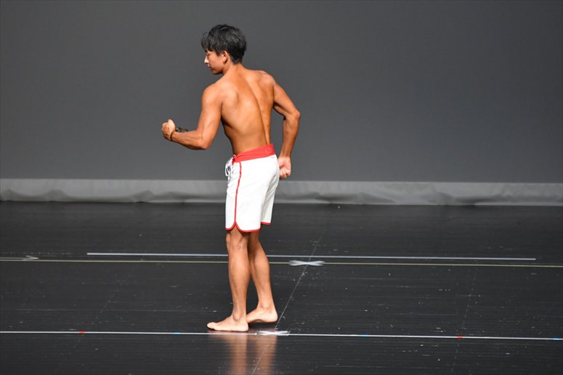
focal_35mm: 345
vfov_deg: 4.0
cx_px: 282
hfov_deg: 6.0
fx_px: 5393
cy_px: 188
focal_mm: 230
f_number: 5.6
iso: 3200
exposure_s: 1/400
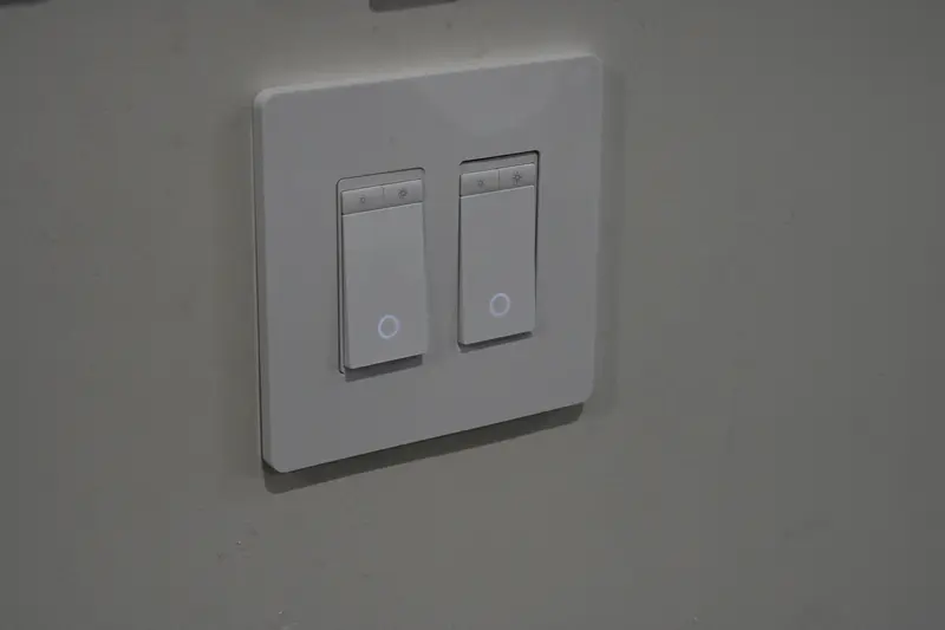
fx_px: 1837
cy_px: 315
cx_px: 472
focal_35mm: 70
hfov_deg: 28.8
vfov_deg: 19.4
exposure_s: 1/50
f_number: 13
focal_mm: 70
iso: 7200
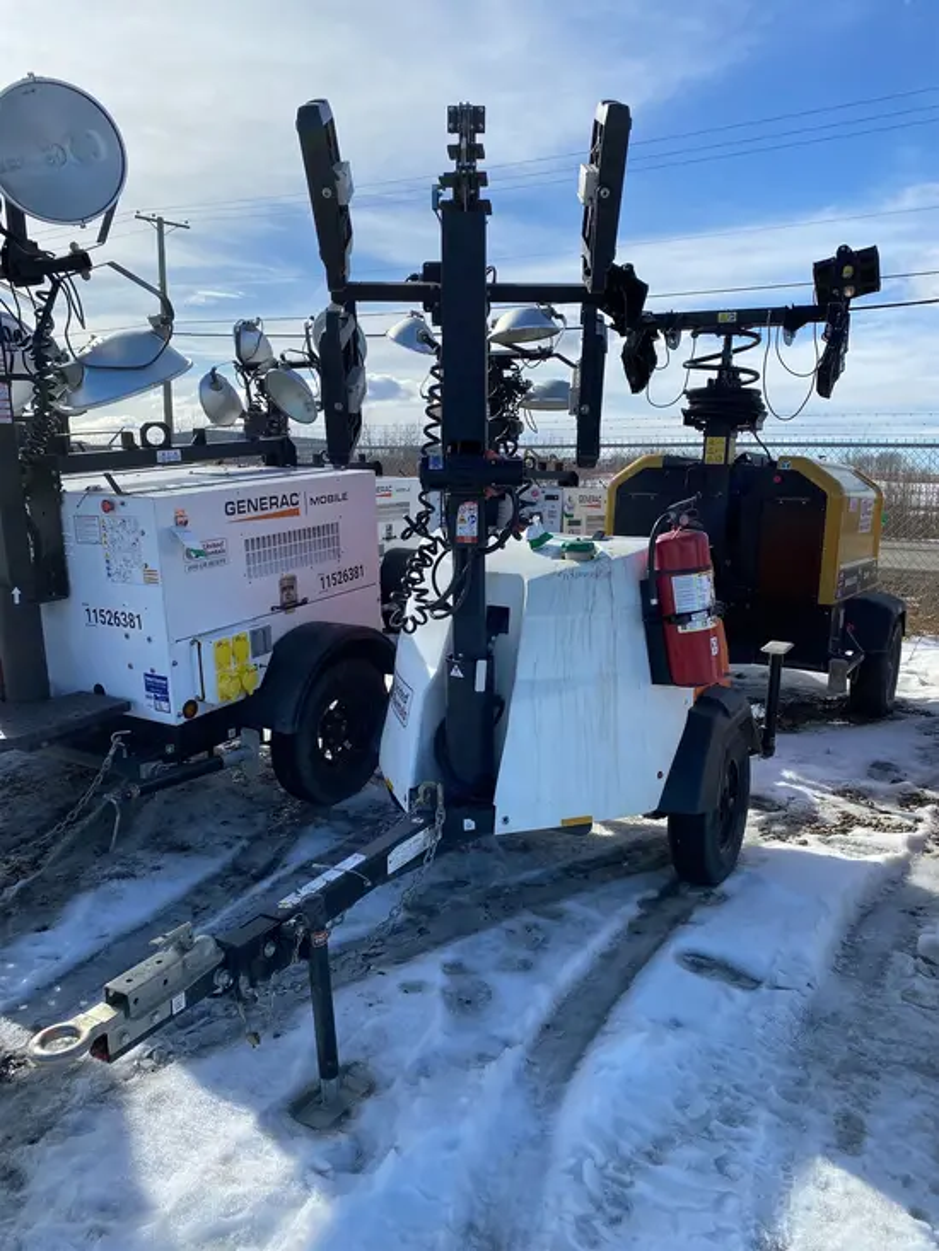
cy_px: 626
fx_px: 940
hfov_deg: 53.1
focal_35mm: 26
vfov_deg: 67.3
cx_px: 470
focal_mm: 4.25
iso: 32
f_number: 1.8
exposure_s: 1/3040
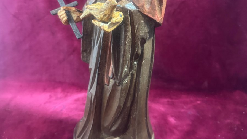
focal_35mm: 35
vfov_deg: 33.2
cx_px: 124
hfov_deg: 56.6
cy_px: 38
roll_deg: -0.5
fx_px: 229
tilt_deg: -18.9
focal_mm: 6.76
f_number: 1.78
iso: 640
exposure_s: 1/50
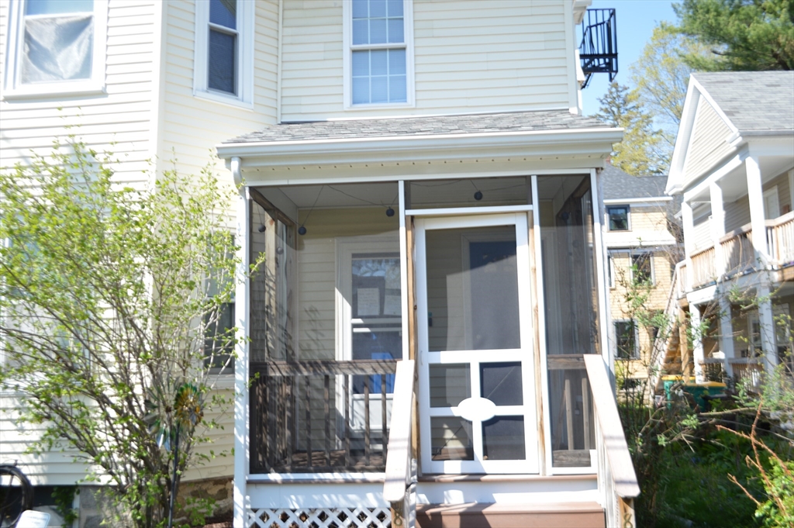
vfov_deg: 39.9
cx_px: 397
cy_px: 264
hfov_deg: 57.3
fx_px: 727
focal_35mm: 33
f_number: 8
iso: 100
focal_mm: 22
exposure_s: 1/250
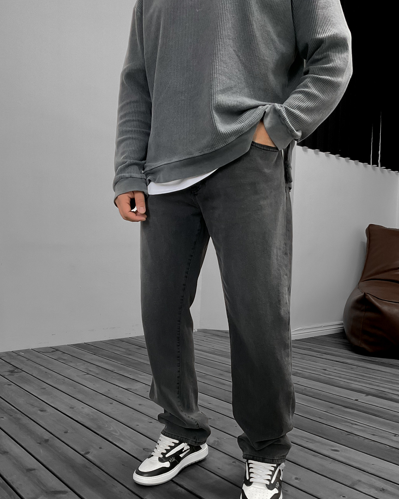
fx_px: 487
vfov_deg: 54.0
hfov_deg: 44.6
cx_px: 202
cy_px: 291
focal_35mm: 33
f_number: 1.8
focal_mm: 3
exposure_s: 1/60
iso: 125
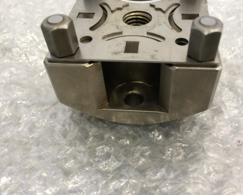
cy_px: 99
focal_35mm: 31
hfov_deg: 57.1
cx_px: 133
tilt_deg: -48.9
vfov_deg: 47.2
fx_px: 223
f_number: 2.2
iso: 100
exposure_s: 1/30
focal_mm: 4.15
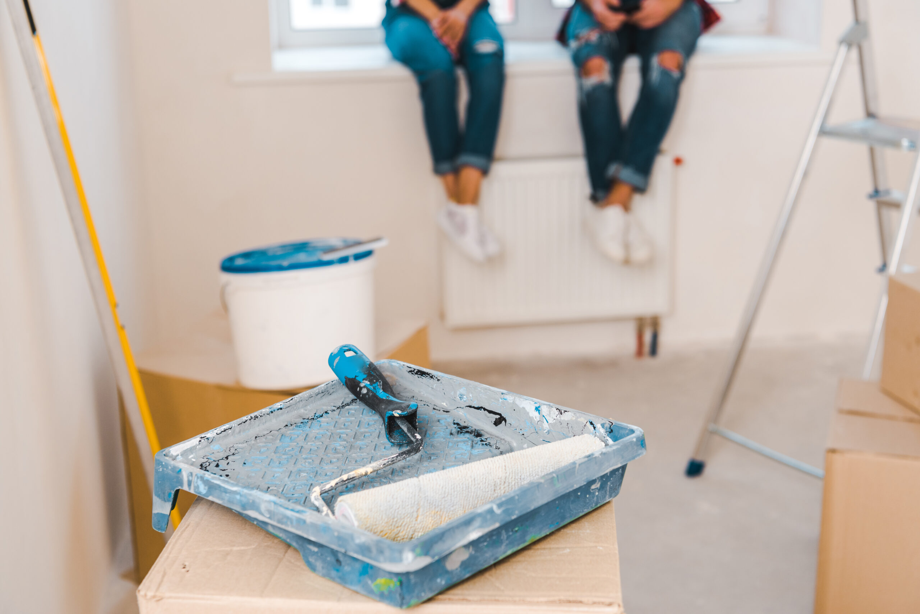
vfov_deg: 27.0
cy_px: 307
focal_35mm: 50
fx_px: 1278
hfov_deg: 39.6
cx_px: 460
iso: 250
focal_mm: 50
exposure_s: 1/160
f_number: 4
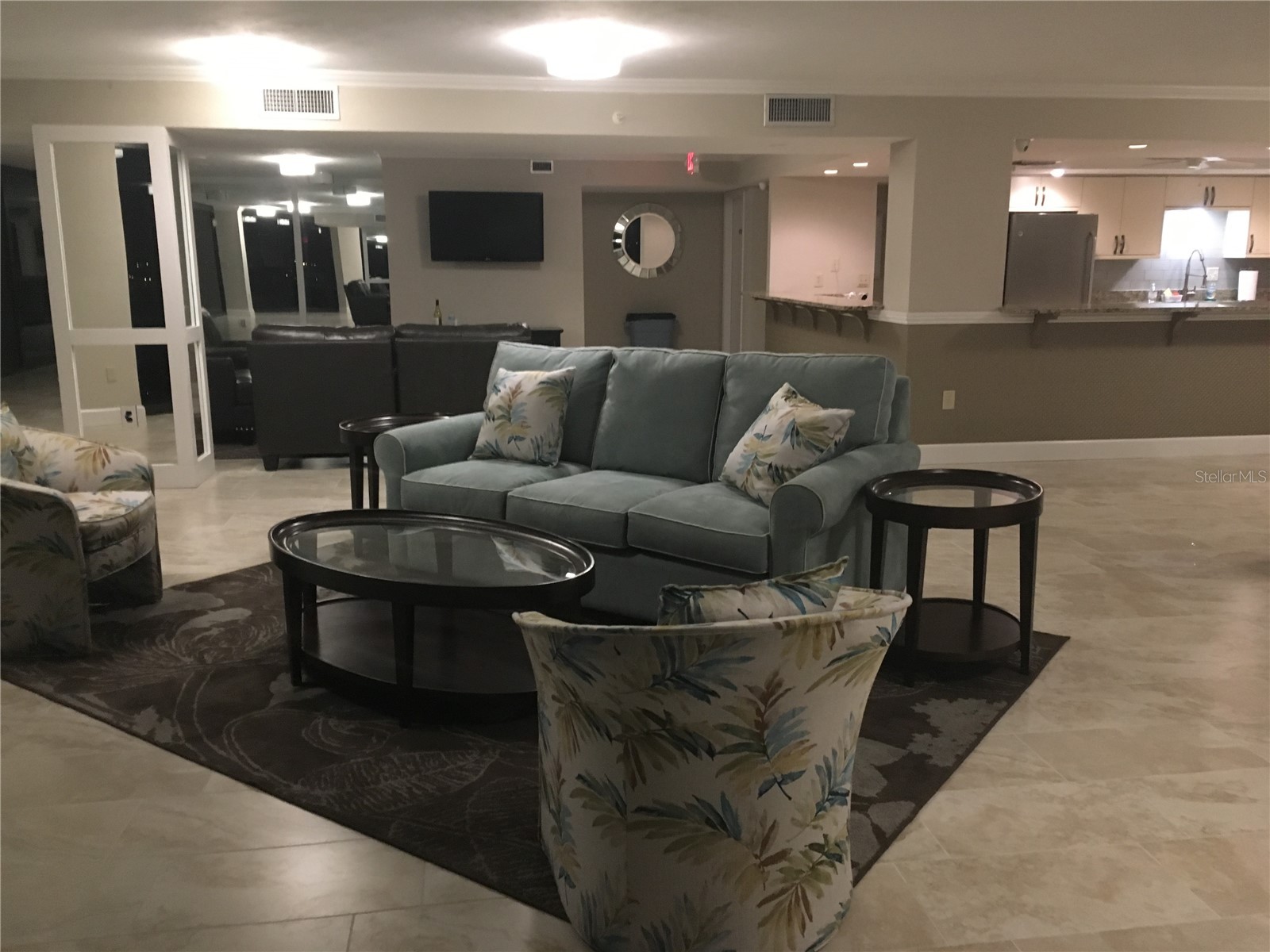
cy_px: 476
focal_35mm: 29
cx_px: 635
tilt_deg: -11.7
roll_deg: +1.0
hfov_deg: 61.7
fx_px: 1064
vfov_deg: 48.2
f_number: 2.2
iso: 400
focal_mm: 4.15
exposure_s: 1/15
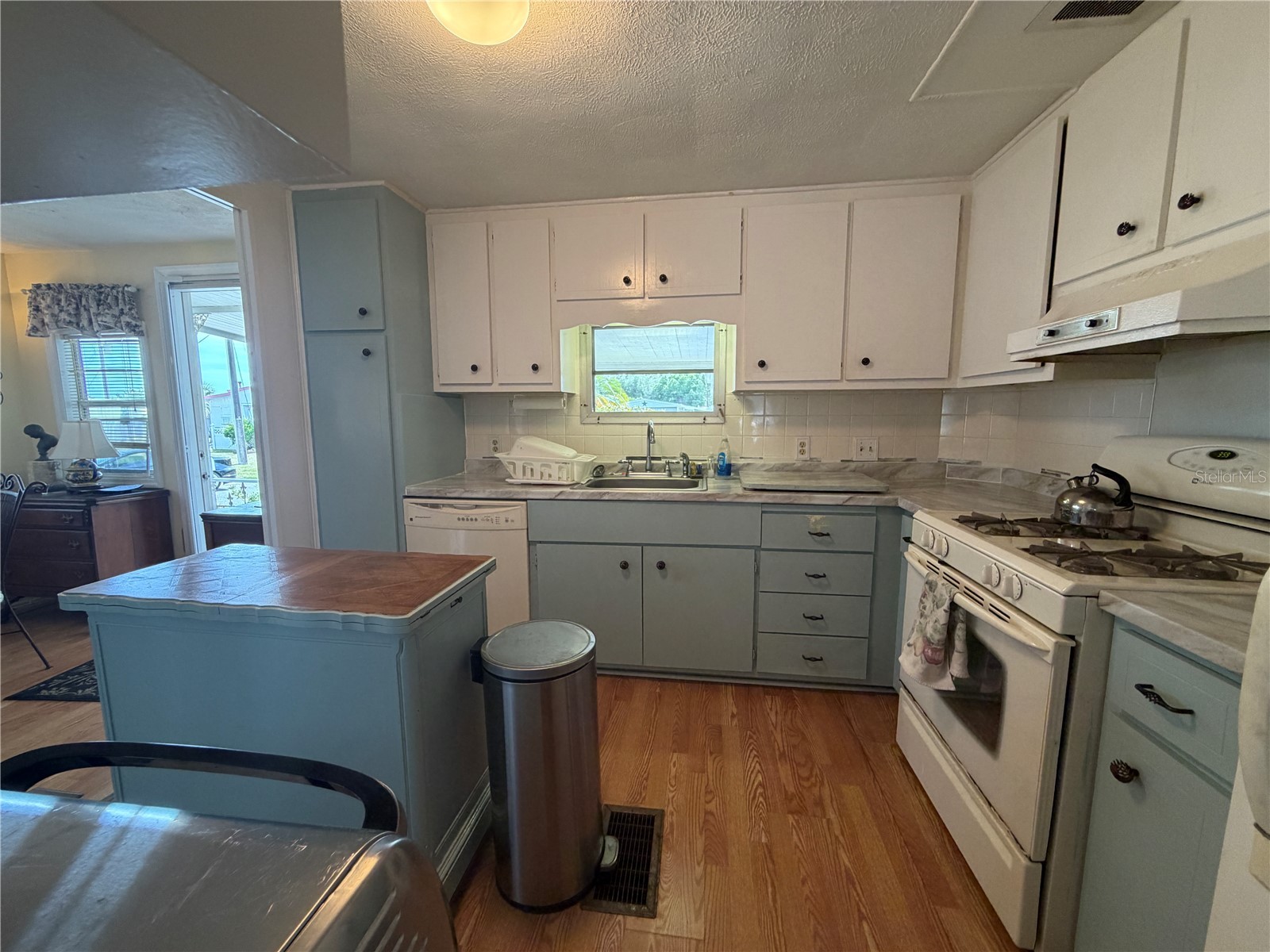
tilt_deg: -6.0
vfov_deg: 85.7
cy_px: 476
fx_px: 514
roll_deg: +0.1
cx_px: 635
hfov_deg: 102.1
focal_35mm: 14
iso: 250
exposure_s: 1/120
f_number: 2.2
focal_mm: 2.22
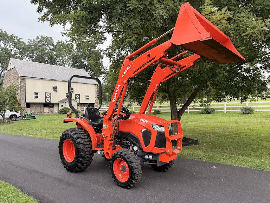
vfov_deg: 54.9
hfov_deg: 69.4
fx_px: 195
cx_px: 137
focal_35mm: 25
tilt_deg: +3.6
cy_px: 105
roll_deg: +0.3
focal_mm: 6.76
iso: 100
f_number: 1.78
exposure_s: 1/1292
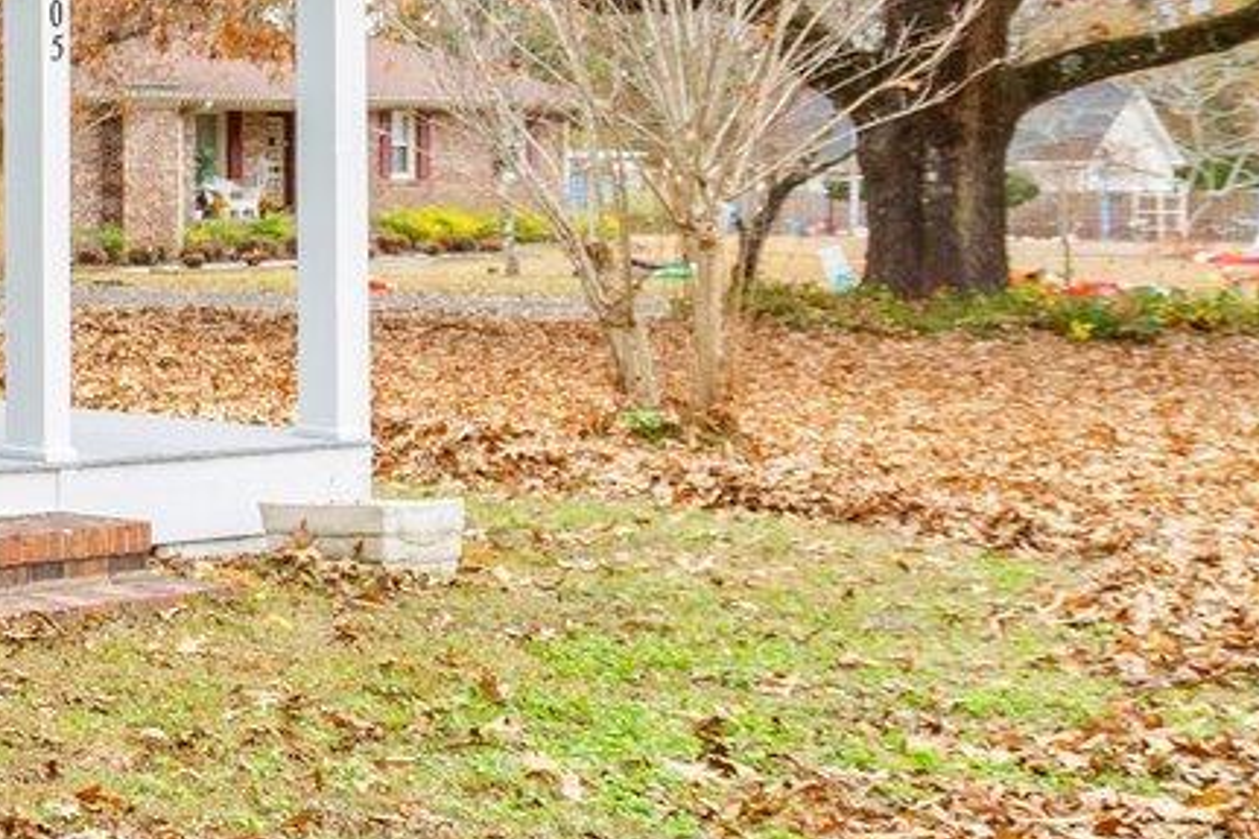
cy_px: 139
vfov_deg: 17.7
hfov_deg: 17.4
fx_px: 2657
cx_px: -1376
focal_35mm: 76
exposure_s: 1/100
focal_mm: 16
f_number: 4
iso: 100
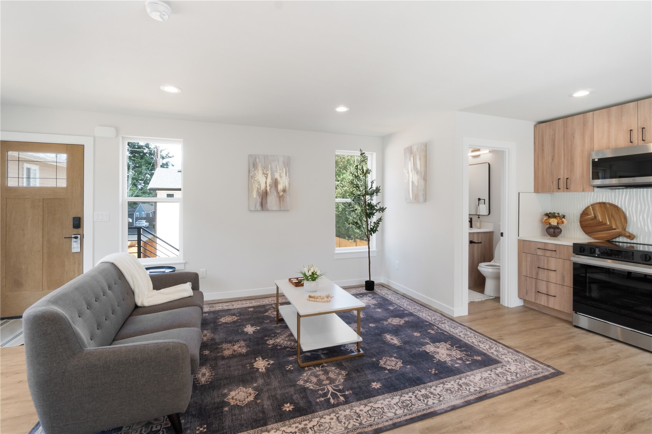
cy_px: 217
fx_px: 272
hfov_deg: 100.4
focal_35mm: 15
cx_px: 326
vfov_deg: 77.3
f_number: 13
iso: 160
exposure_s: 1/6
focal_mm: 10
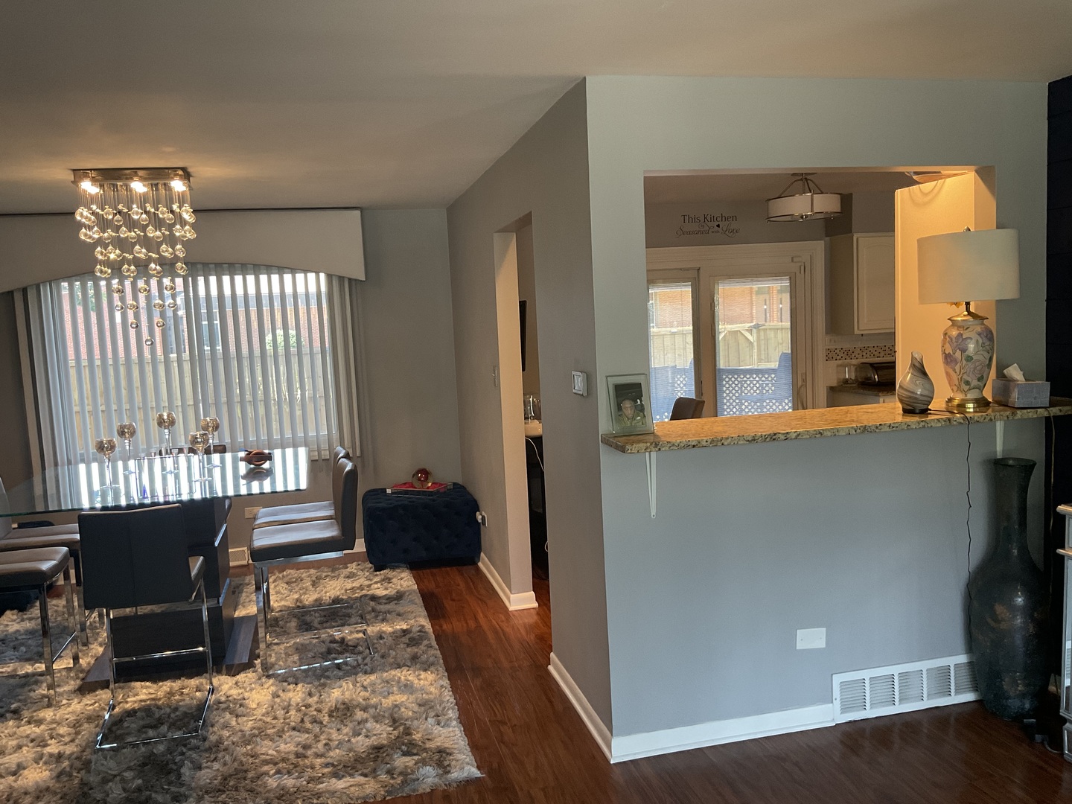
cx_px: 536
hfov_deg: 61.7
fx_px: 898
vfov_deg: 48.2
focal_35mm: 29
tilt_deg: -6.2
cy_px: 402
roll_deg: +2.8
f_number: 1.8
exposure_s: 1/60
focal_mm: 3
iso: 80
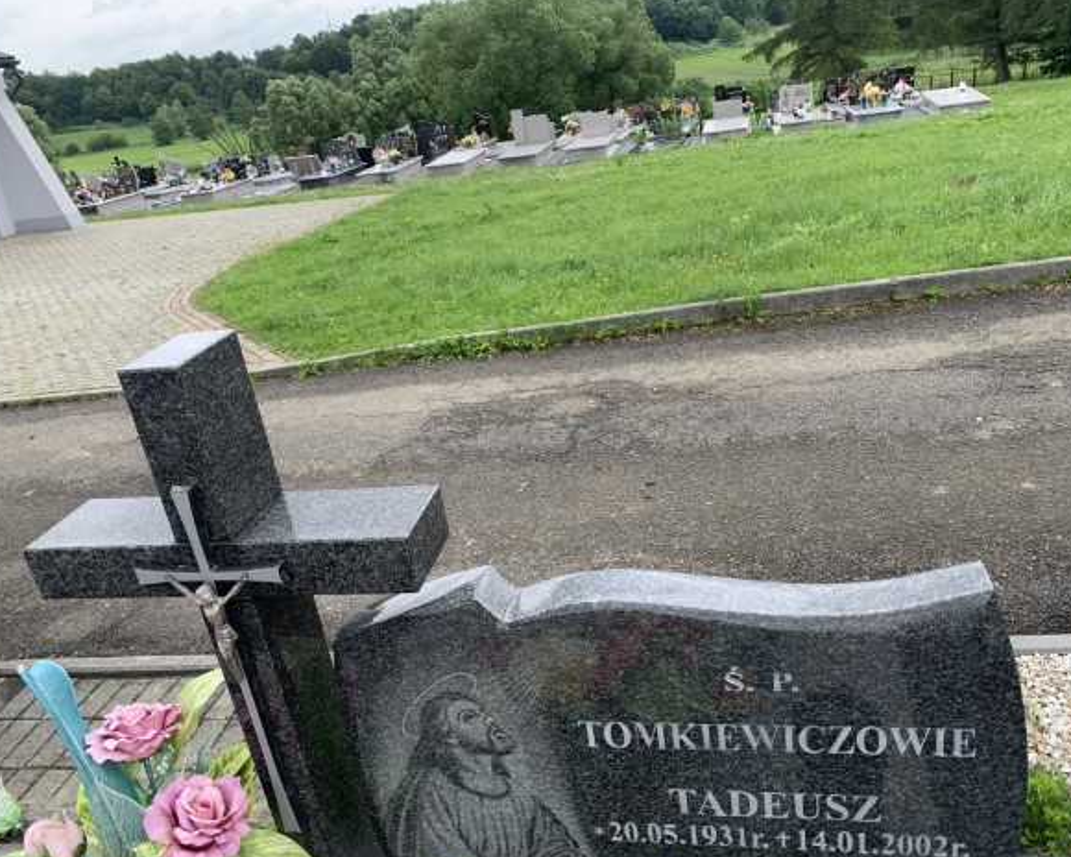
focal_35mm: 28
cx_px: 565
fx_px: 888
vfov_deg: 51.5
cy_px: 432
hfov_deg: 62.2
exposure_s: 1/558
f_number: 1.8
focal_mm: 4.25
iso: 25
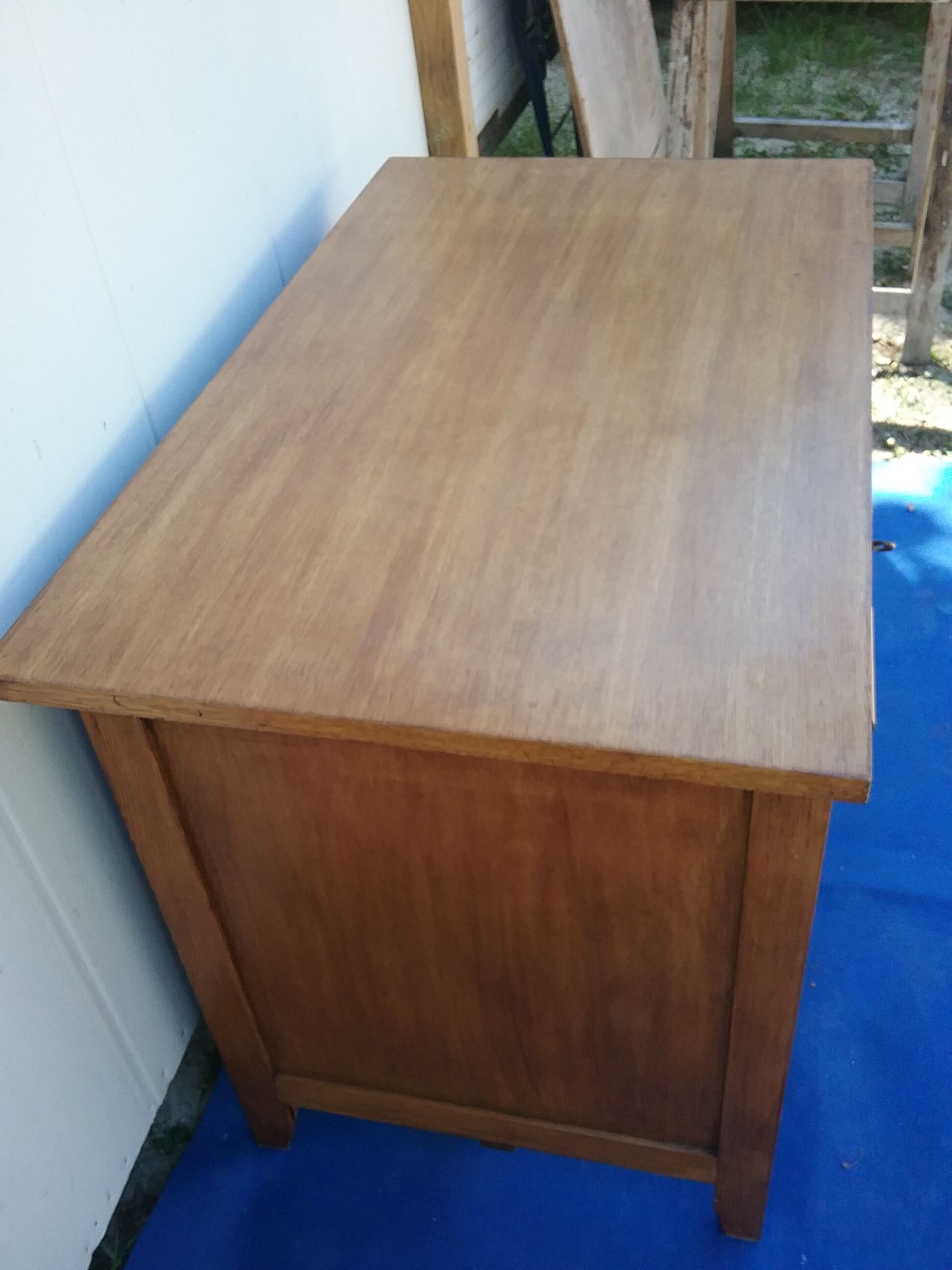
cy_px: 635
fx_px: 1137
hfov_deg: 45.4
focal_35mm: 31
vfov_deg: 58.4
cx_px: 476
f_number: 2.2
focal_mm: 3.3
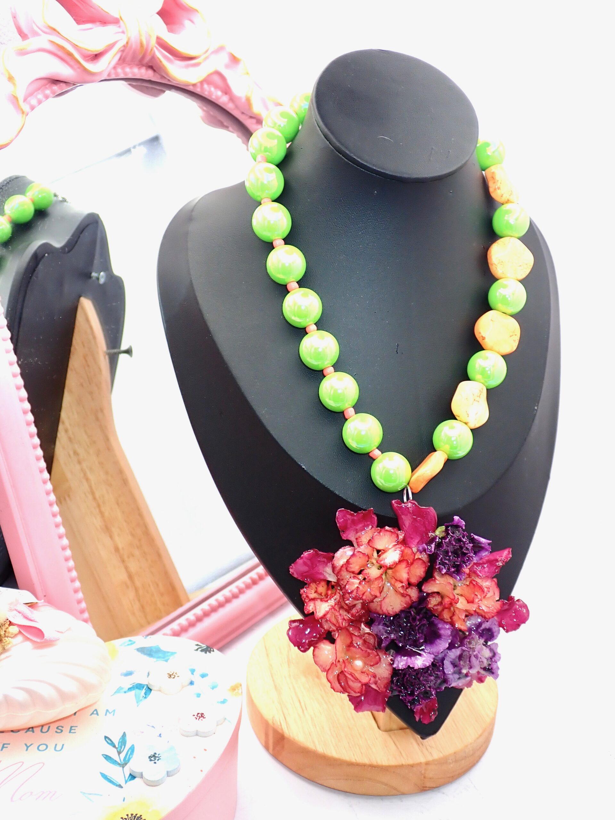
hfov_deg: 37.7
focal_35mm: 38
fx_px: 900
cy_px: 410
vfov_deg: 49.0
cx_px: 308
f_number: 2.7
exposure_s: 1/80
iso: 125
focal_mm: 6.83
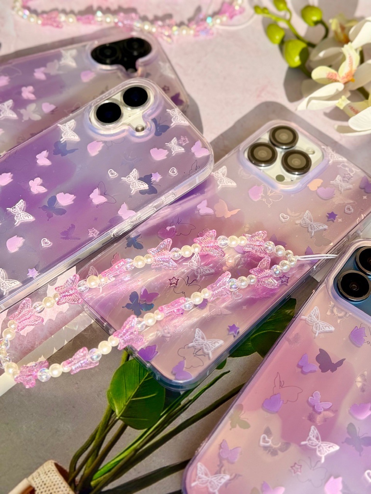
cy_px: 247
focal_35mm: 48
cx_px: 186
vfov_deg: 39.7
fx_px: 686
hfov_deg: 30.3
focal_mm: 6.76
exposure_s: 1/3891
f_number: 1.78
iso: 64
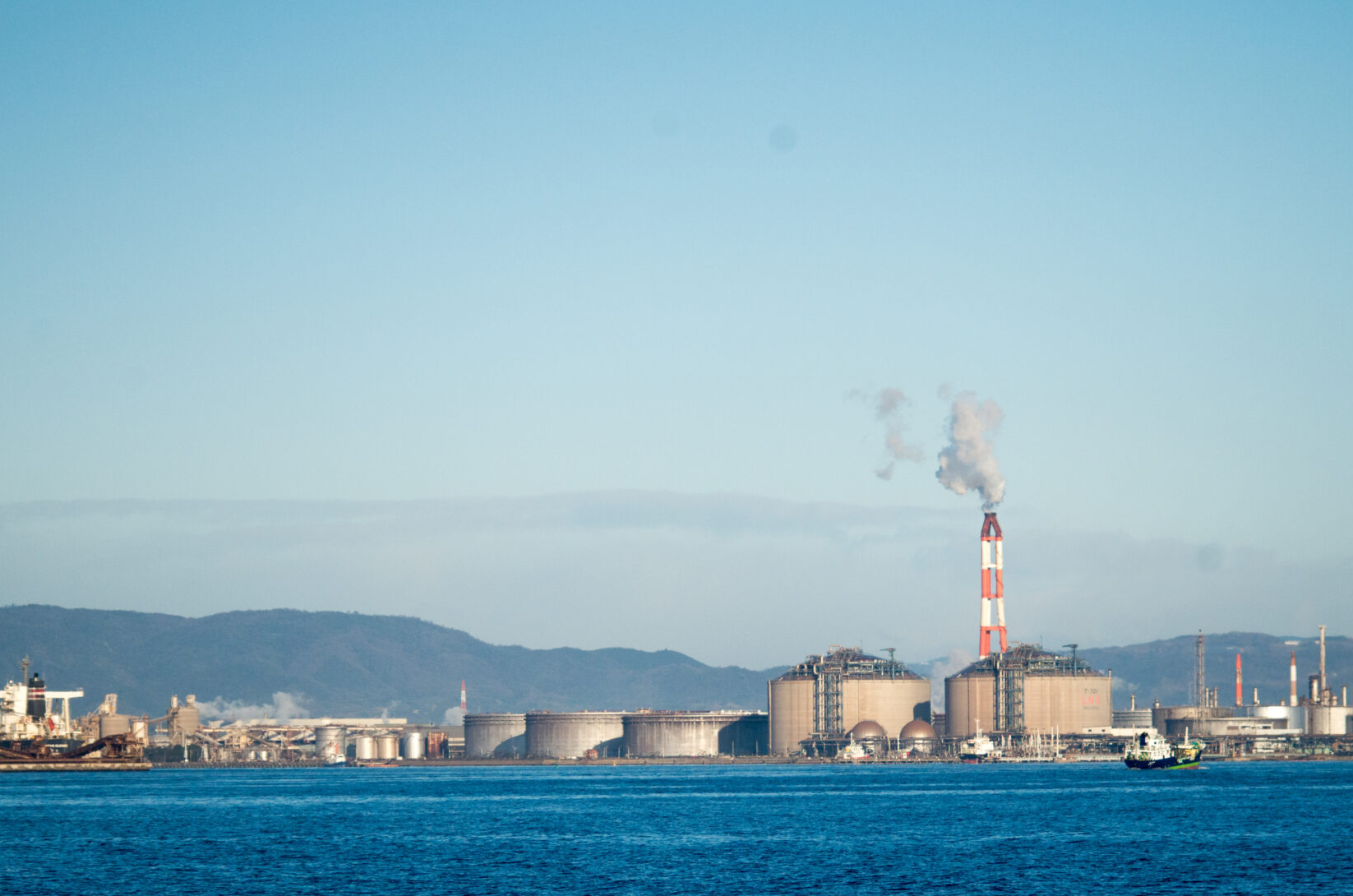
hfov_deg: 11.8
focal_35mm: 175
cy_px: 517
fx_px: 6563
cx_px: 724
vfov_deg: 7.8
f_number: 4.5
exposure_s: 1/5000
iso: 400
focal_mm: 100
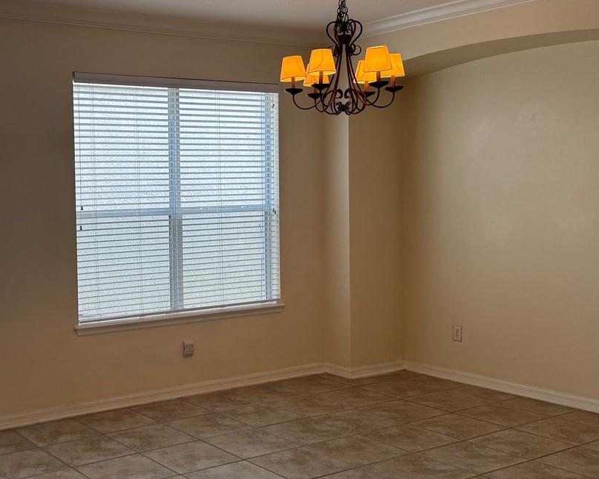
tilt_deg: -3.3
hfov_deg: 39.2
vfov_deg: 32.7
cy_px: 219
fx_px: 815
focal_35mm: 46
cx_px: 144
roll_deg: +0.3
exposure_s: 1/120
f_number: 1.78
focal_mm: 6.76
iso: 80
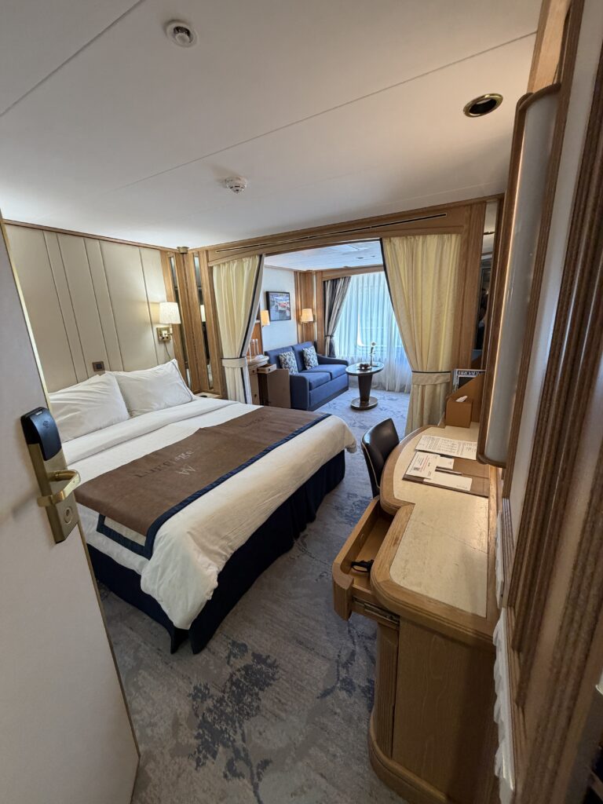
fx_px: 325
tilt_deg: -18.4
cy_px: 402
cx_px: 302
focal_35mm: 14
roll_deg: +2.9
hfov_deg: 85.7
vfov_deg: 102.1
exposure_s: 1/121
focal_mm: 2.22
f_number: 2.2
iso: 250
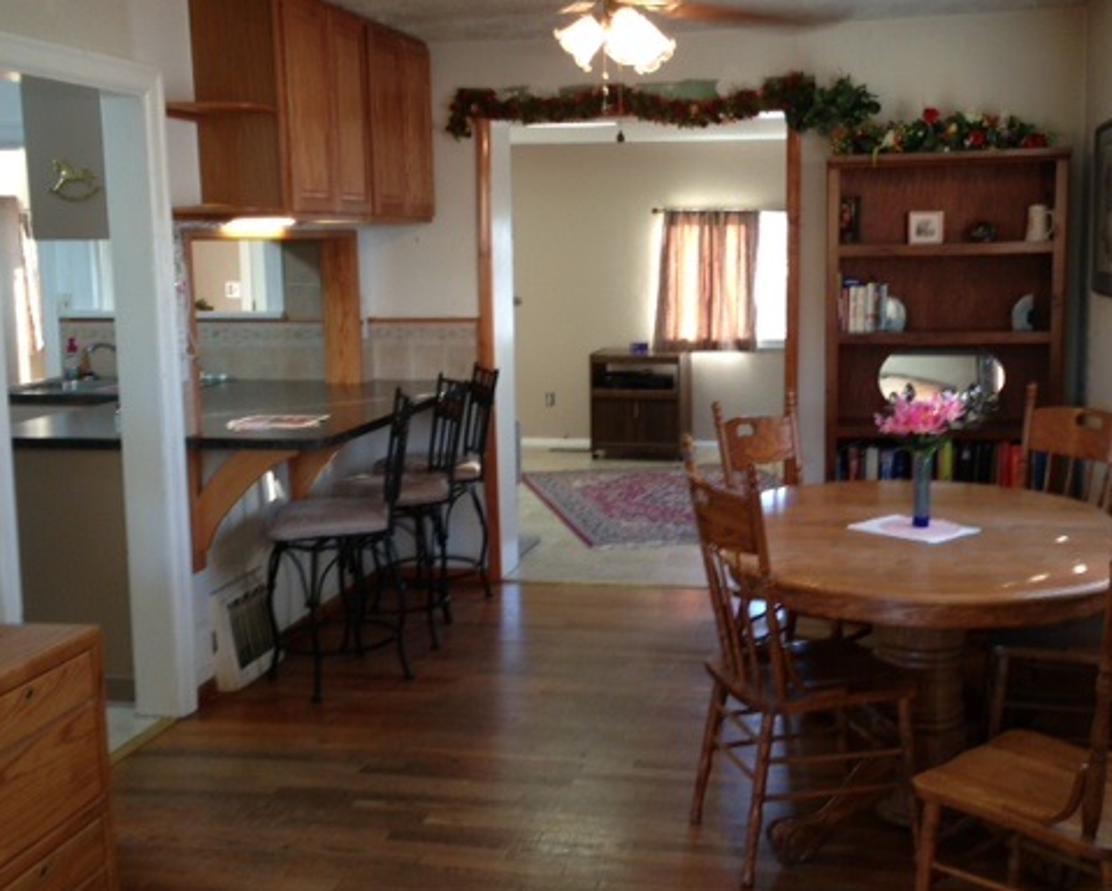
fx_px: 1416
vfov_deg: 34.9
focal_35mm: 43
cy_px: 418
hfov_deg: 42.8
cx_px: 597
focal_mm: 4.13
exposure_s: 1/20
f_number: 2.4
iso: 64
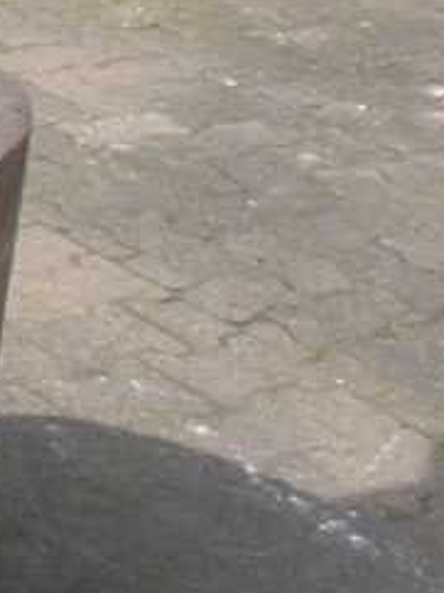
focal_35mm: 143
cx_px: -645
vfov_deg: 13.6
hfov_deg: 9.2
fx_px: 2450
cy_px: 7
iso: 100
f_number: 2.9
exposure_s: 1/1000
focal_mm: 4.8
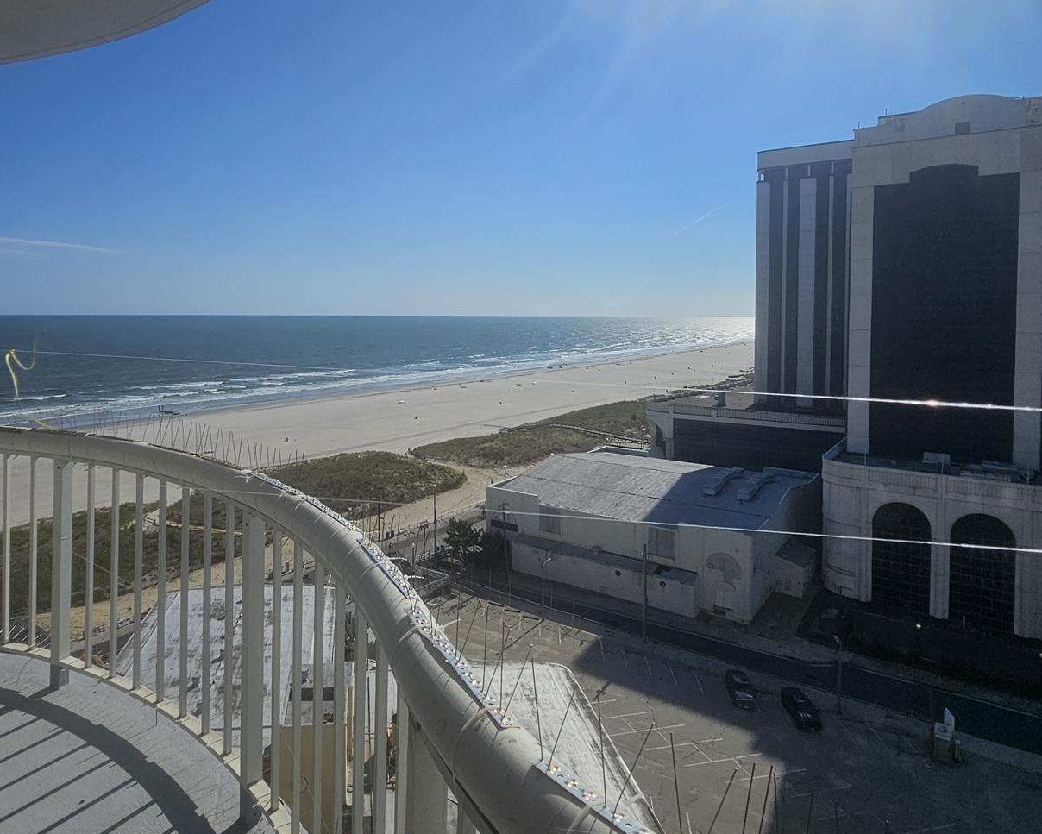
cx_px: 435
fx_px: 648
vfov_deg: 65.0
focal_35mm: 21
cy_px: 341
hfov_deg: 77.0
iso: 50
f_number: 2.2
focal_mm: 2.2
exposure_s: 1/9666
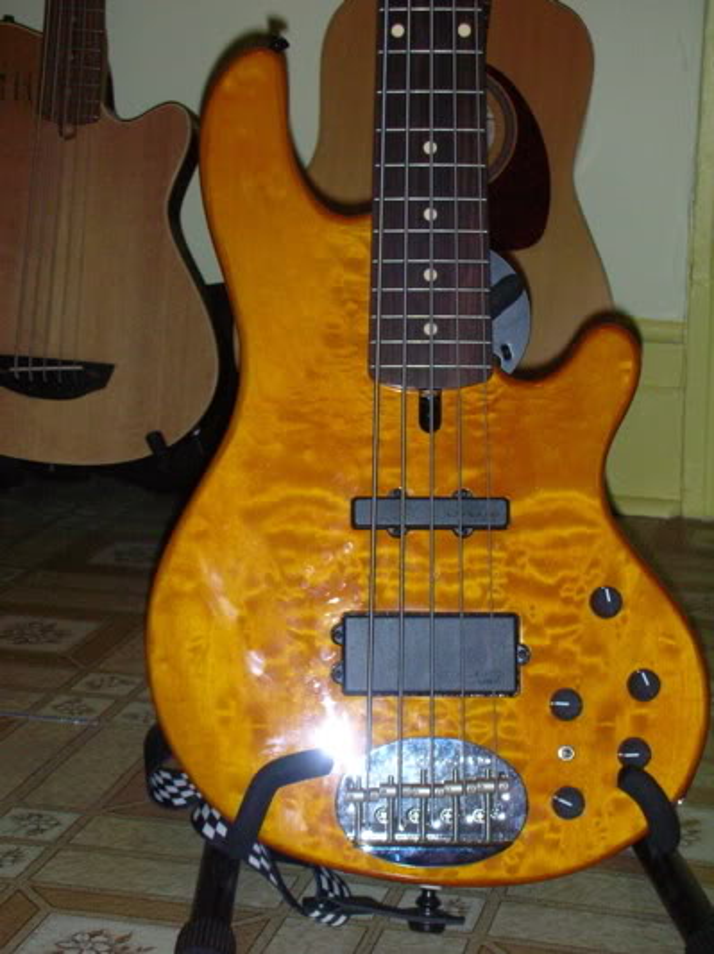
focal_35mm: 73
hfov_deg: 20.1
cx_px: 357
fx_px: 2010
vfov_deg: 26.7
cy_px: 477
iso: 400
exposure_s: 1/120
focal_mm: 12.2
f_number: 4.4
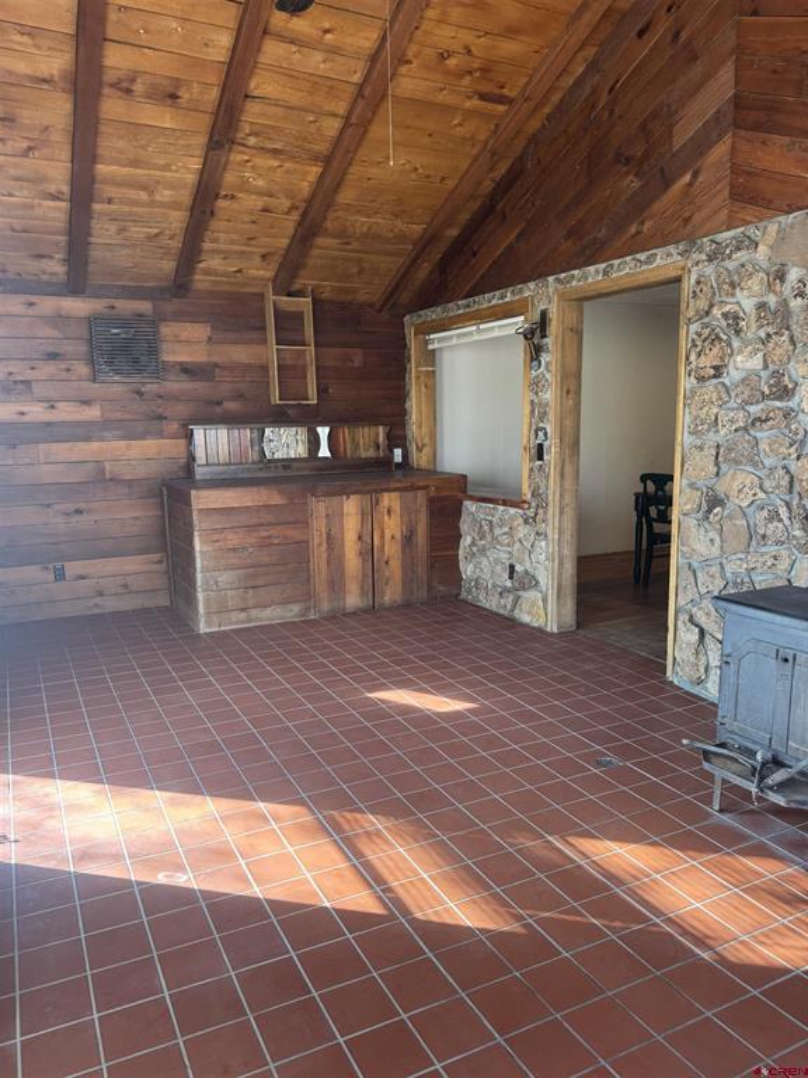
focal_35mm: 24
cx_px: 404
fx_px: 747
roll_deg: +2.0
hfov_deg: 56.8
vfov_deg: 71.6
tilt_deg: -9.7
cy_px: 539
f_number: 1.78
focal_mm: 6.76
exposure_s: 1/121
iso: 200
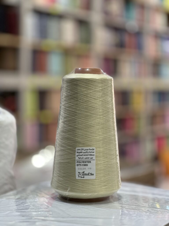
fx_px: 501
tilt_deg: -2.3
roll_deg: -1.9
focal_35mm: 77
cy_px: 113
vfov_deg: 25.3
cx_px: 84
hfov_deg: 19.1
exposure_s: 1/33
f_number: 2.8
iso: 125
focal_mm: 9
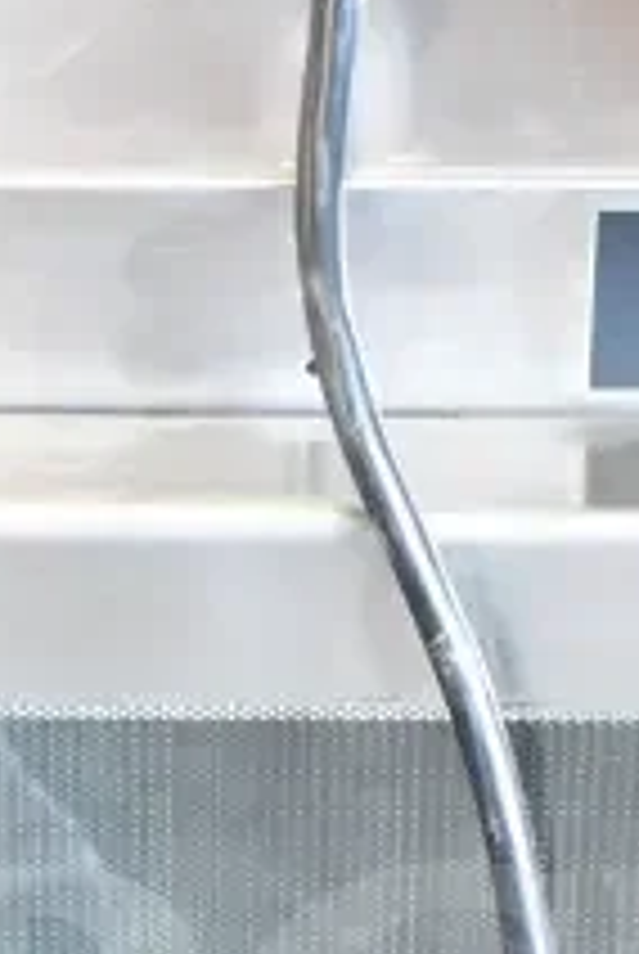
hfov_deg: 6.9
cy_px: 1220
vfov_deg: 10.1
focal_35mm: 200
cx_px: 320
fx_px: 5311
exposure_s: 1/50
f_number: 4.2
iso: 2500
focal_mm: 31
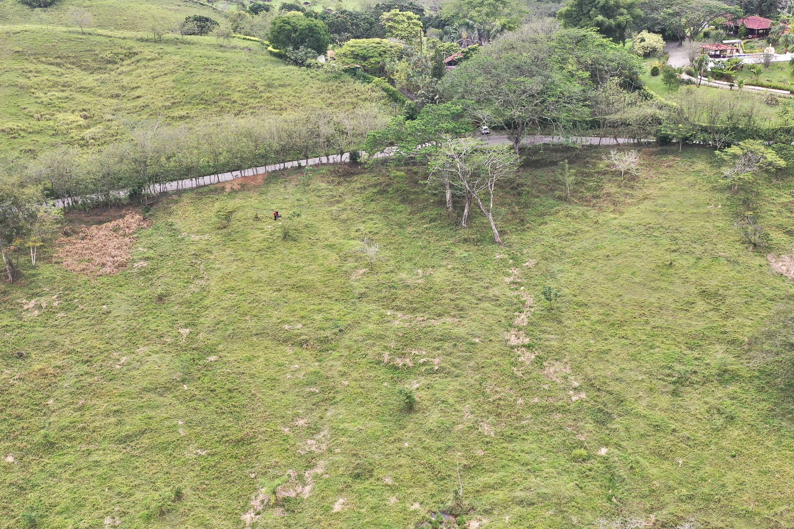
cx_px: 467
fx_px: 816
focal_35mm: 37
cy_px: 296
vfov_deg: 35.9
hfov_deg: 51.6
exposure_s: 1/320
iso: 100
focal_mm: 10.26
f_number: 5
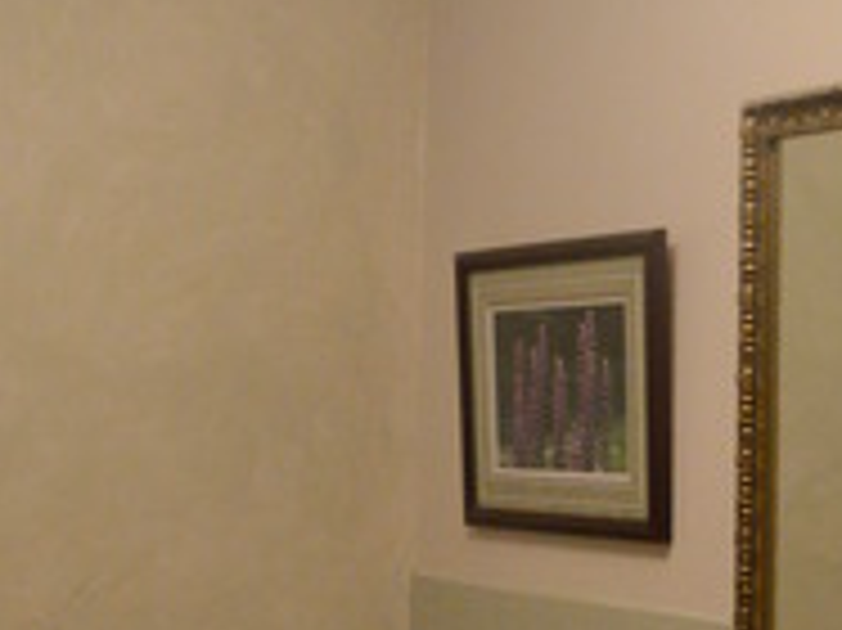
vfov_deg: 15.9
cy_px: 756
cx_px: 356
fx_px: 2163
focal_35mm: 89
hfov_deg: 22.0
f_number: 3.8
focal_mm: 24
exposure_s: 1/50
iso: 3200
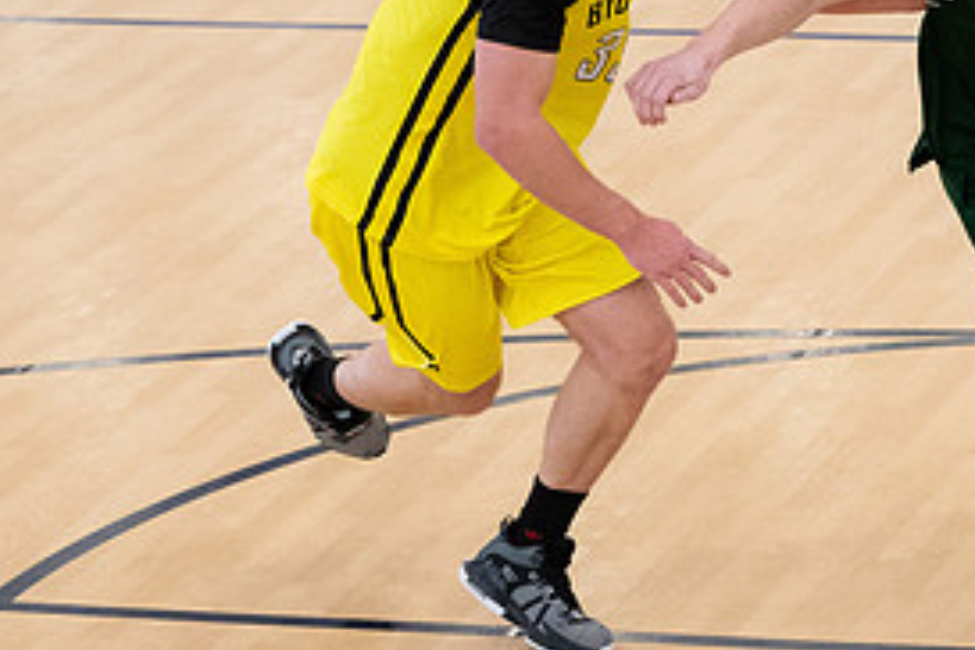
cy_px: 40
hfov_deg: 8.5
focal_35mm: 240
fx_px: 6499
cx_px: 1035
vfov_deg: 5.7
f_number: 3.5
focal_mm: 88
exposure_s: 1/640
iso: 4000
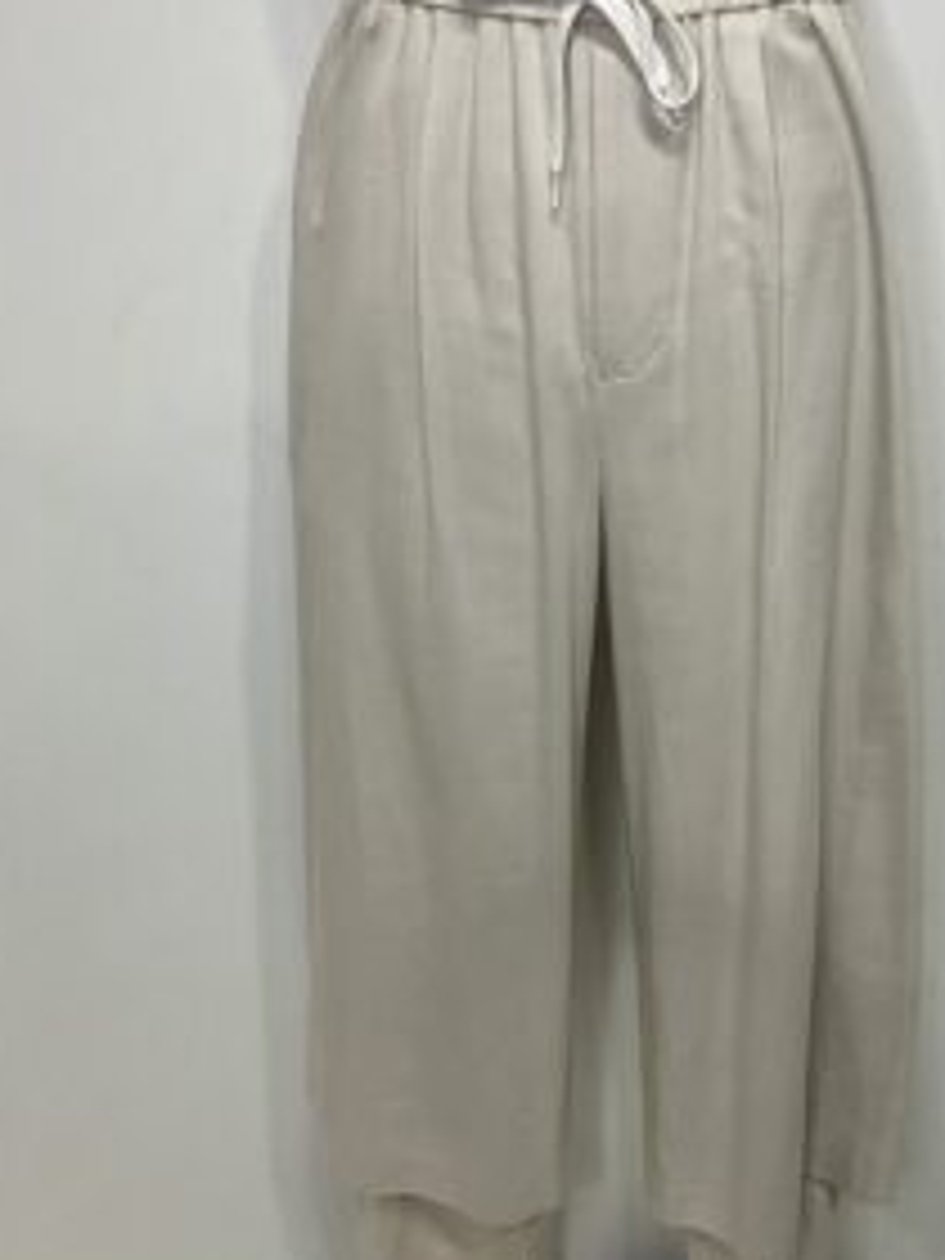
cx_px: 644
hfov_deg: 35.5
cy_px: 567
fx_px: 1456
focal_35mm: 40
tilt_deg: -23.3
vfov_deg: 46.7
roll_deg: +0.1
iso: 64
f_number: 1.8
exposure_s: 1/50
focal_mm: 3.99
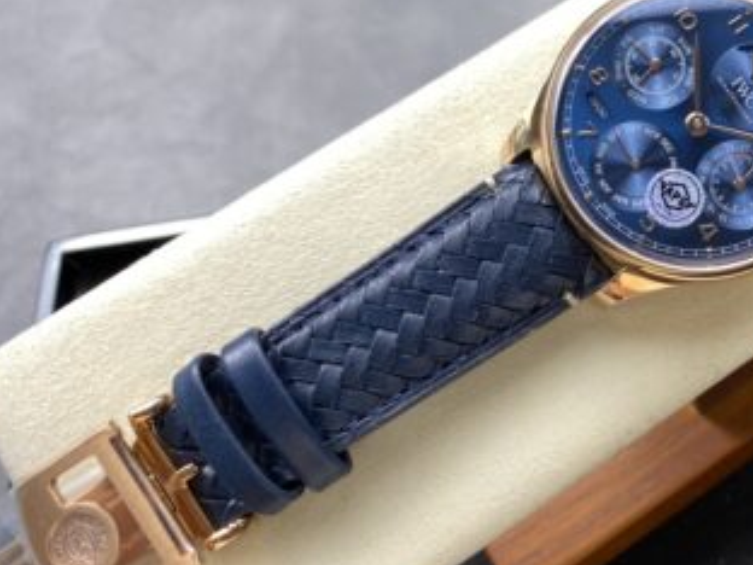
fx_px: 1088
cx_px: 697
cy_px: 205
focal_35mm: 50
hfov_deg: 35.6
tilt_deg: -63.2
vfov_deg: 29.0
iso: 40
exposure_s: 1/121
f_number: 1.8
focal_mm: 4.25
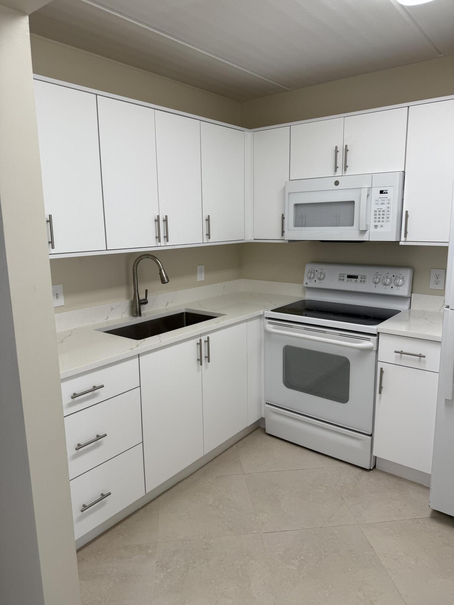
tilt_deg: -10.4
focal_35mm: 24
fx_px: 420
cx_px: 227
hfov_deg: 56.8
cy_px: 302
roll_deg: +0.0
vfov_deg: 71.6
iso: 64
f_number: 1.78
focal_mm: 6.76
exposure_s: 1/120
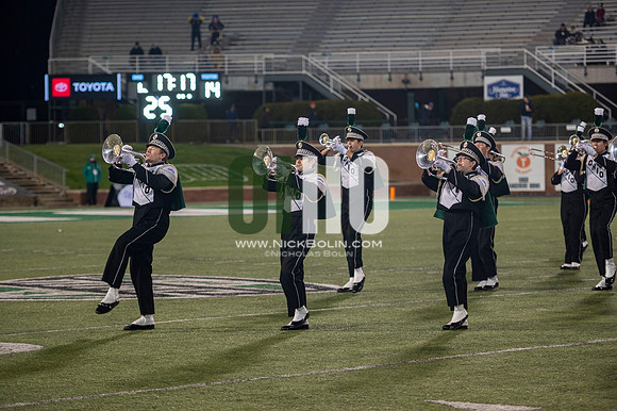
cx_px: 308
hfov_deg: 17.7
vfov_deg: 11.8
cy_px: 206
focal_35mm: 116
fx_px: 1987
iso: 1000
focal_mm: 116
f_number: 2.8
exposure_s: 1/500
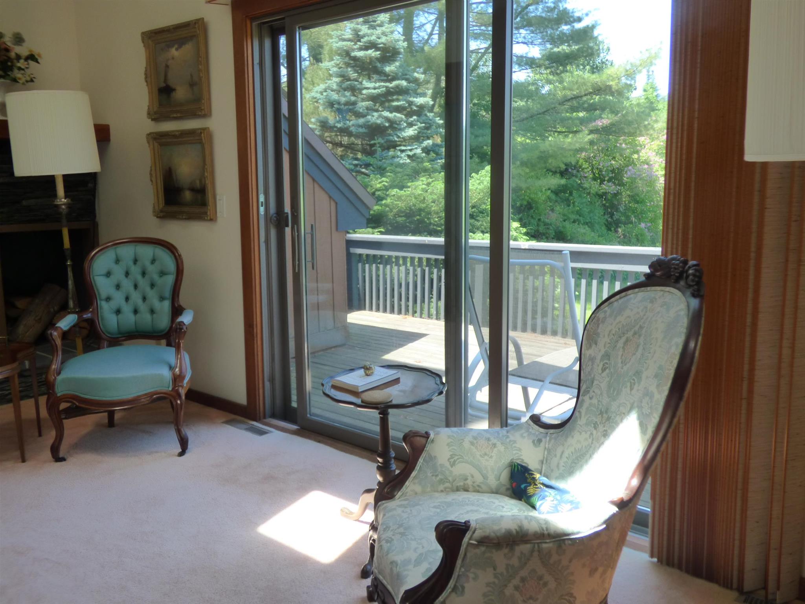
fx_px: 698
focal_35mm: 30
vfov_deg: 46.8
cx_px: 402
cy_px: 302
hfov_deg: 60.0
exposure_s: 1/125
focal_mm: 5.29
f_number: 3.3
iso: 200
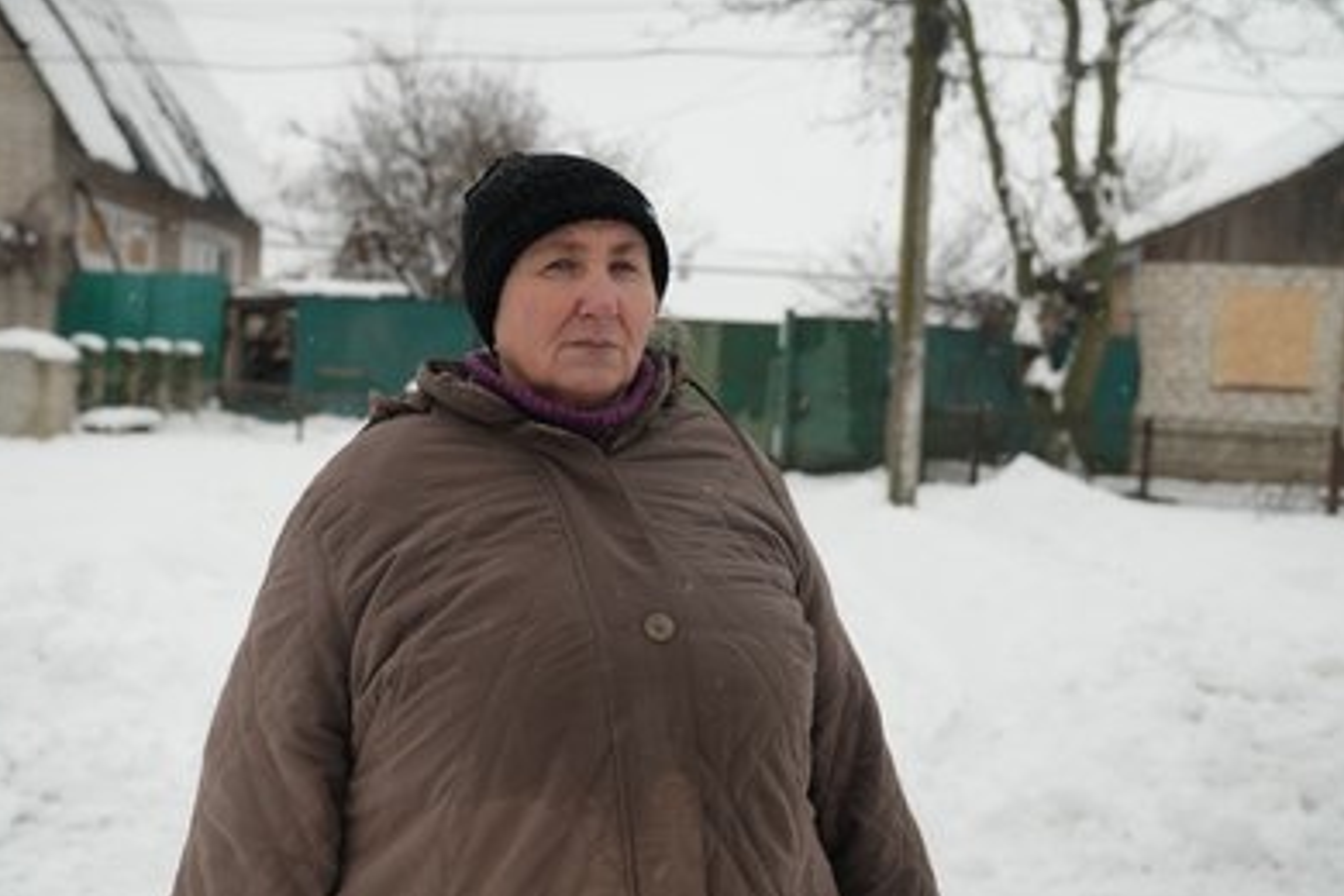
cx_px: 672
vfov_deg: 34.2
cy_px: 443
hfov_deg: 49.6
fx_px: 1456
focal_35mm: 39
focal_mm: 38
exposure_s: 1/160
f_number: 4
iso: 800
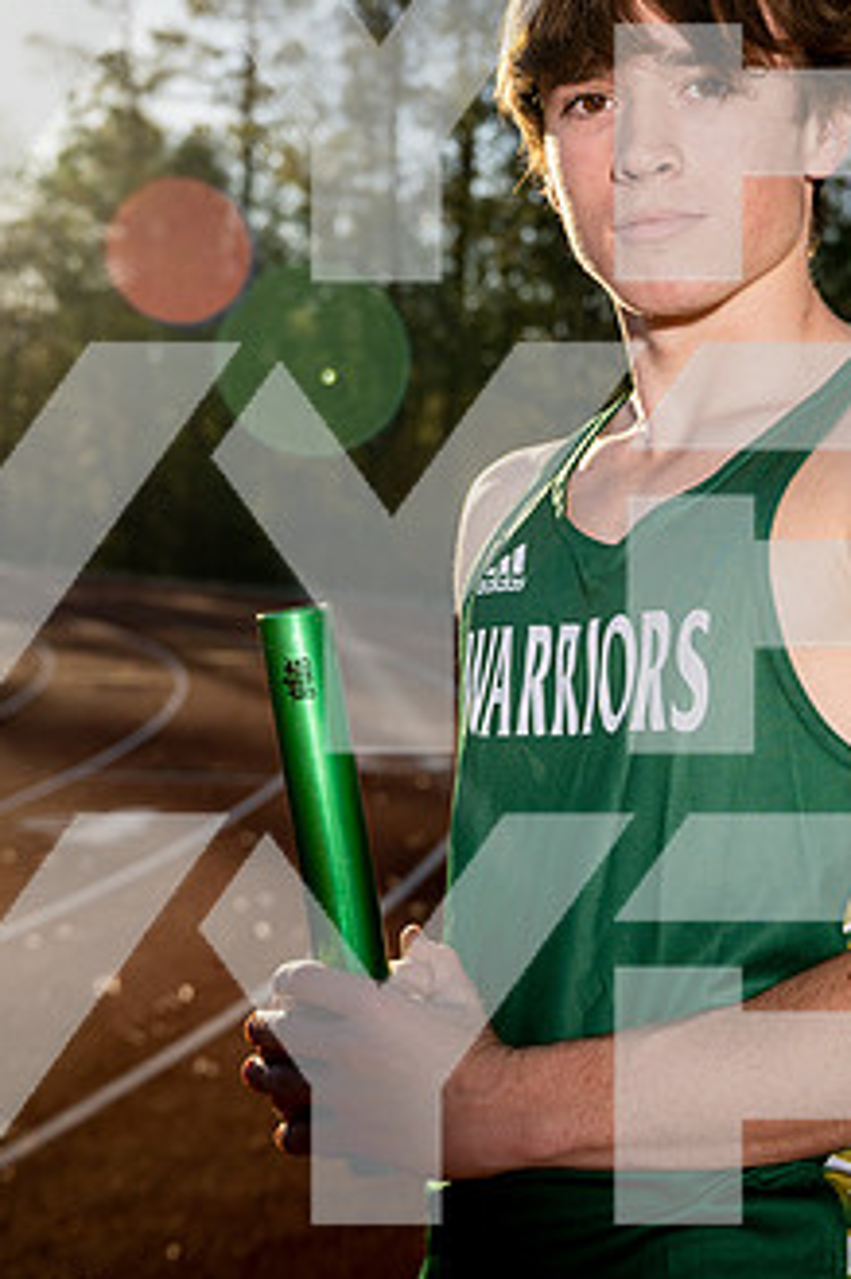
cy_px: 550
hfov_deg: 20.2
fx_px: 2378
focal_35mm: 67
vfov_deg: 30.1
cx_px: 552
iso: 100
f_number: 4.5
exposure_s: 1/1000
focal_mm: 38
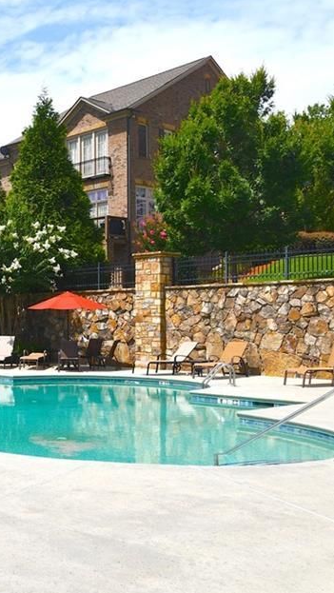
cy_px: 307
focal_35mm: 43
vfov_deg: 47.3
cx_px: -86
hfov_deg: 24.6
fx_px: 676
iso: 140
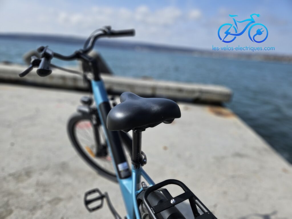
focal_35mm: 23
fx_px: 194
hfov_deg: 73.9
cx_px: 146
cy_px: 110
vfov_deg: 58.9
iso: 25
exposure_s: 1/2820
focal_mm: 5.4
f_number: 1.8
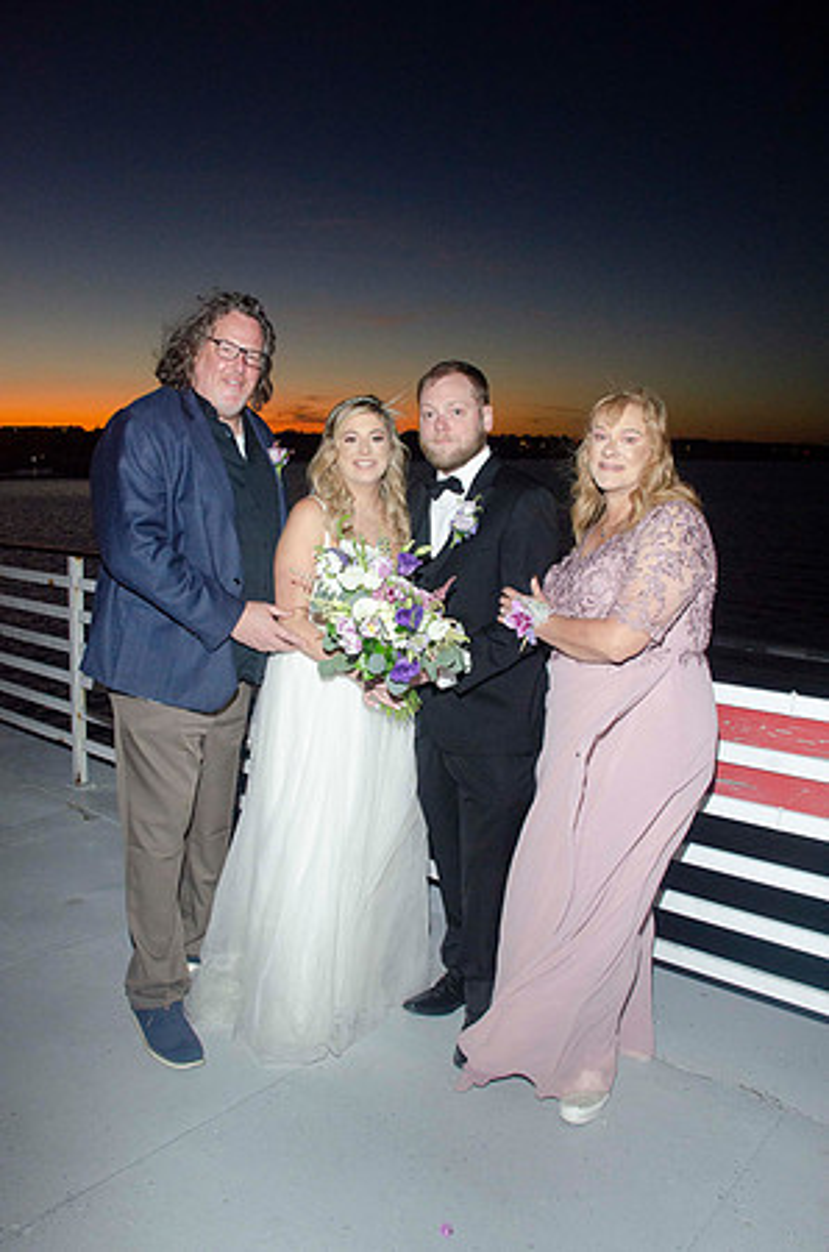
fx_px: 937
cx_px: 414
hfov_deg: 47.7
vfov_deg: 67.5
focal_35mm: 27
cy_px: 626
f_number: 5.6
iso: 800
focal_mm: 18
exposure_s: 1/60
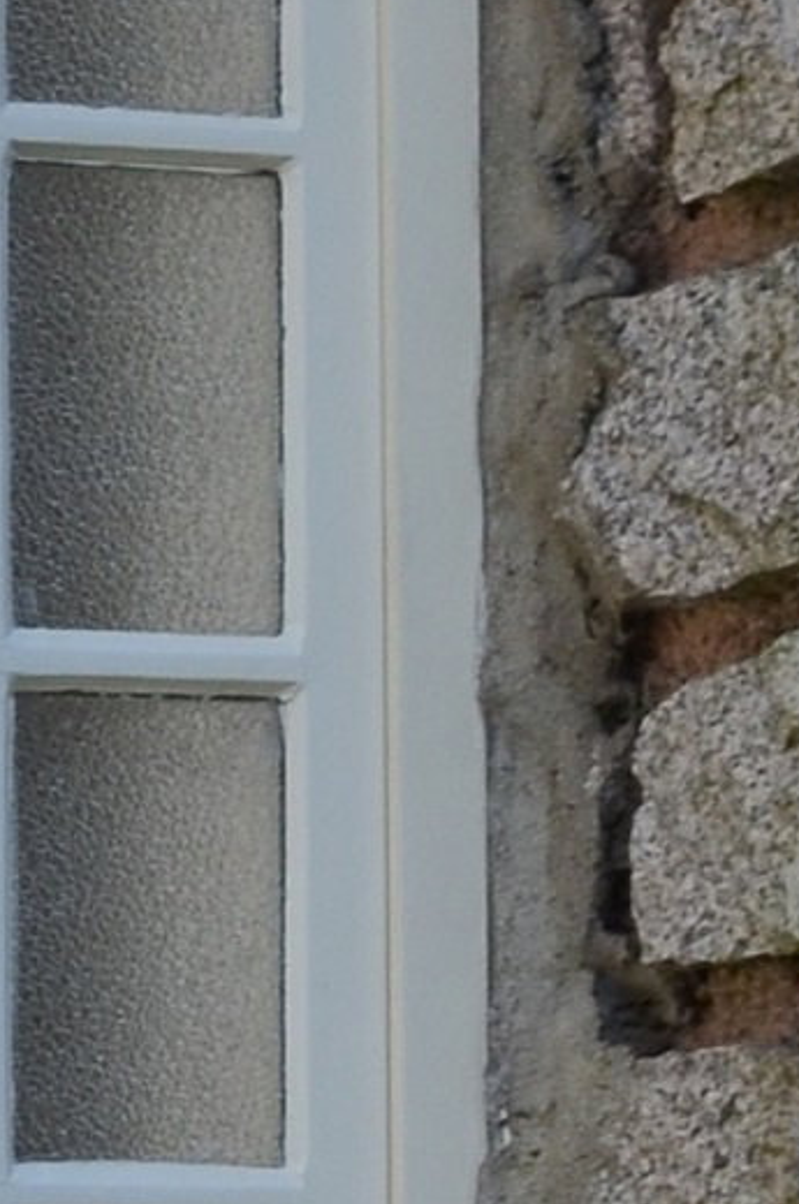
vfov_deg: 8.0
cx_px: -2033
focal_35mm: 250
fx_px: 8350
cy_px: 1997
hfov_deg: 5.1
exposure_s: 1/125
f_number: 11
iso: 200
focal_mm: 22
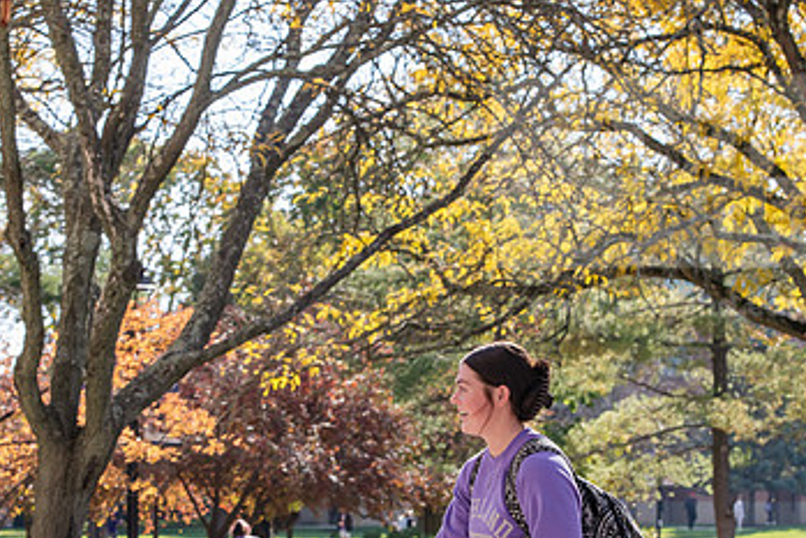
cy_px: 354
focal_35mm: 133
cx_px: 423
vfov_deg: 10.3
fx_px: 2979
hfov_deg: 15.4
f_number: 8
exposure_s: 1/200
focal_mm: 80
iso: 250
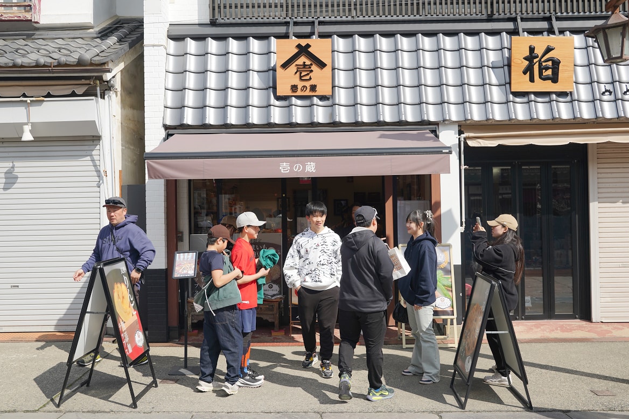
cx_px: 319
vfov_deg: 35.9
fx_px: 646
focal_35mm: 37
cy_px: 205
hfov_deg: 51.9
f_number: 5.6
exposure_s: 1/250
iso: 100
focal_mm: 36
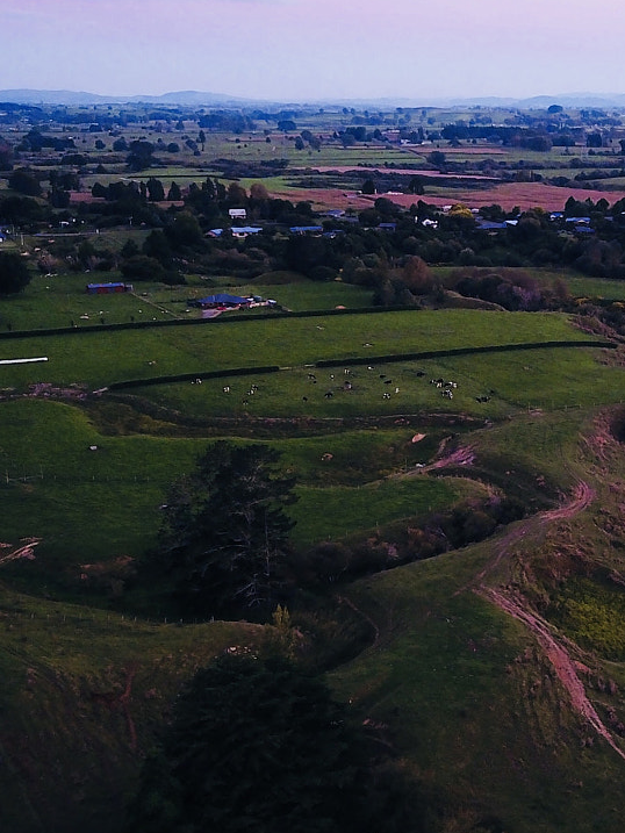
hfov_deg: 24.0
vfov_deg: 33.2
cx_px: 641
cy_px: 386
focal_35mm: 58
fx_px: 1396
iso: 210
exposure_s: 1/25
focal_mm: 4.73
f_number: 2.2
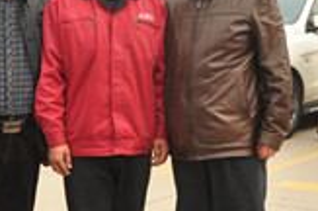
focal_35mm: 83
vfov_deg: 16.3
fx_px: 732
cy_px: 50
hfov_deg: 24.5
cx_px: 156
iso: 800
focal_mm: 18
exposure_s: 1/400
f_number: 10
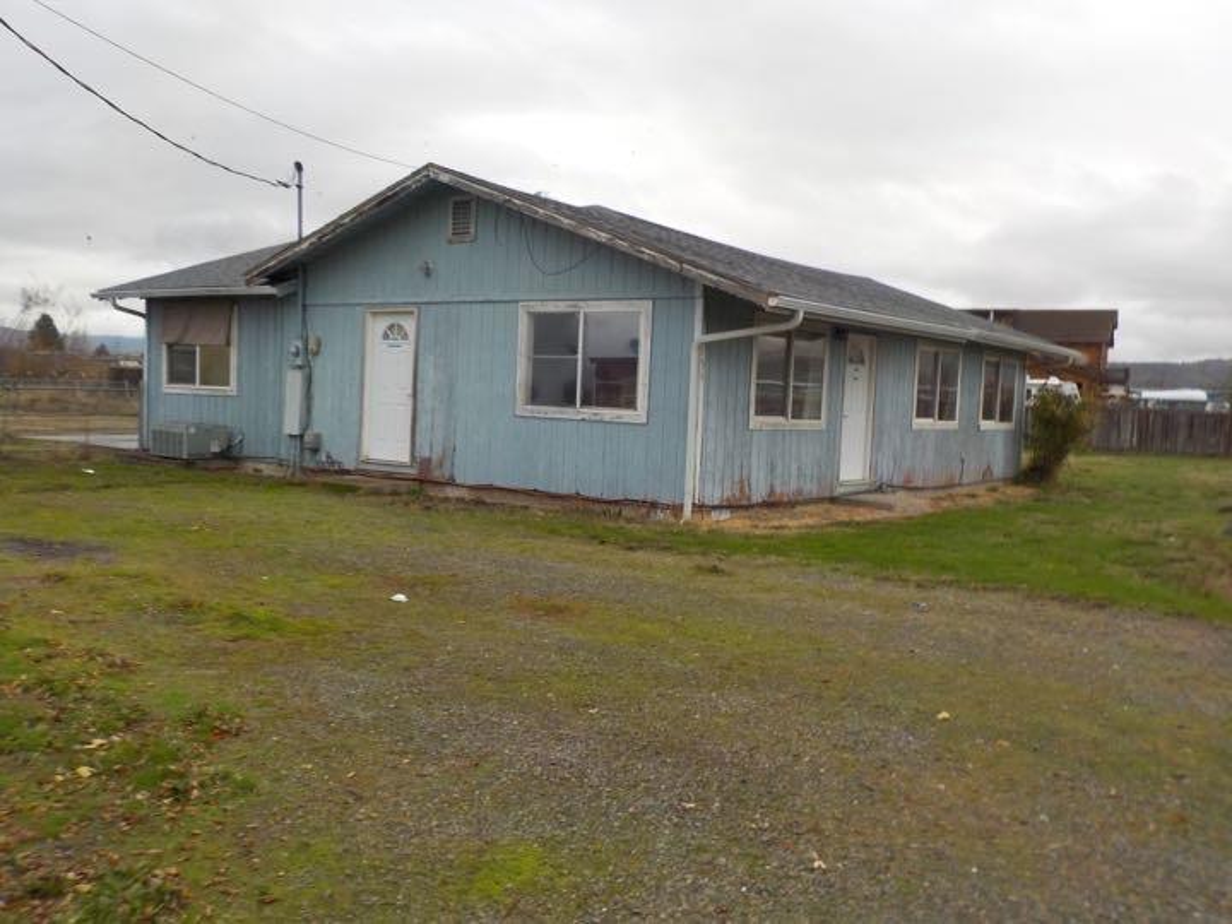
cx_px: 616
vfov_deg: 46.8
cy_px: 462
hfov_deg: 60.0
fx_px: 1068
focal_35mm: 30
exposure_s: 1/250
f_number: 3.3
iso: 125
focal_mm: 4.1
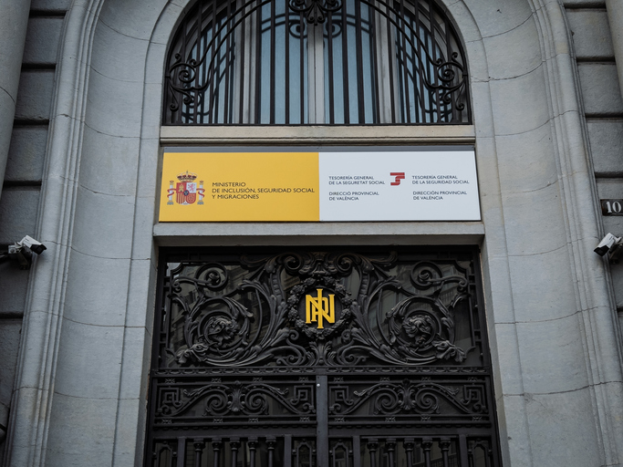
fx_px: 864
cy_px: 234
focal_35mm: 48
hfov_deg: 39.7
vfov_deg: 30.3
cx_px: 312
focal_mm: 6.76
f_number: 1.8
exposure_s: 1/120
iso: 80
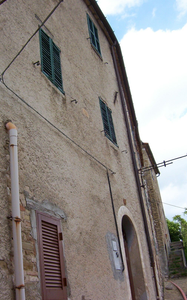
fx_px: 318
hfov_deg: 32.7
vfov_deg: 50.4
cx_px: 75
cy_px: 152
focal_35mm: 39
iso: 100
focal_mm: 5.54
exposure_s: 1/336
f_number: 5.24
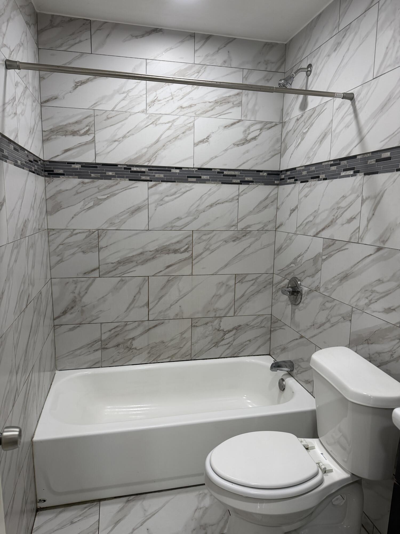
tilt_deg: -9.4
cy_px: 267
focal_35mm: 24
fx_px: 370
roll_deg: -1.0
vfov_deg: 71.6
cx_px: 200
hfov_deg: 56.8
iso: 160
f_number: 1.78
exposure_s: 1/120
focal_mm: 6.76
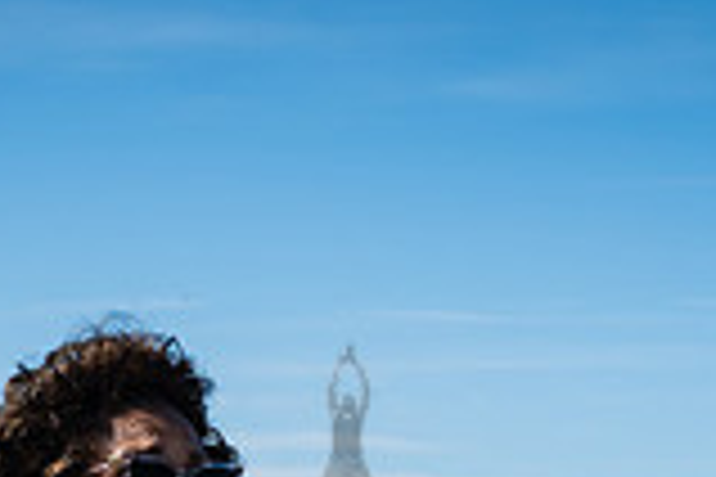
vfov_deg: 9.0
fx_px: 2904
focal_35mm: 146
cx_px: 342
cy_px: 855
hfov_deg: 14.1
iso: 64
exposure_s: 1/500
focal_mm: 40
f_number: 4.5
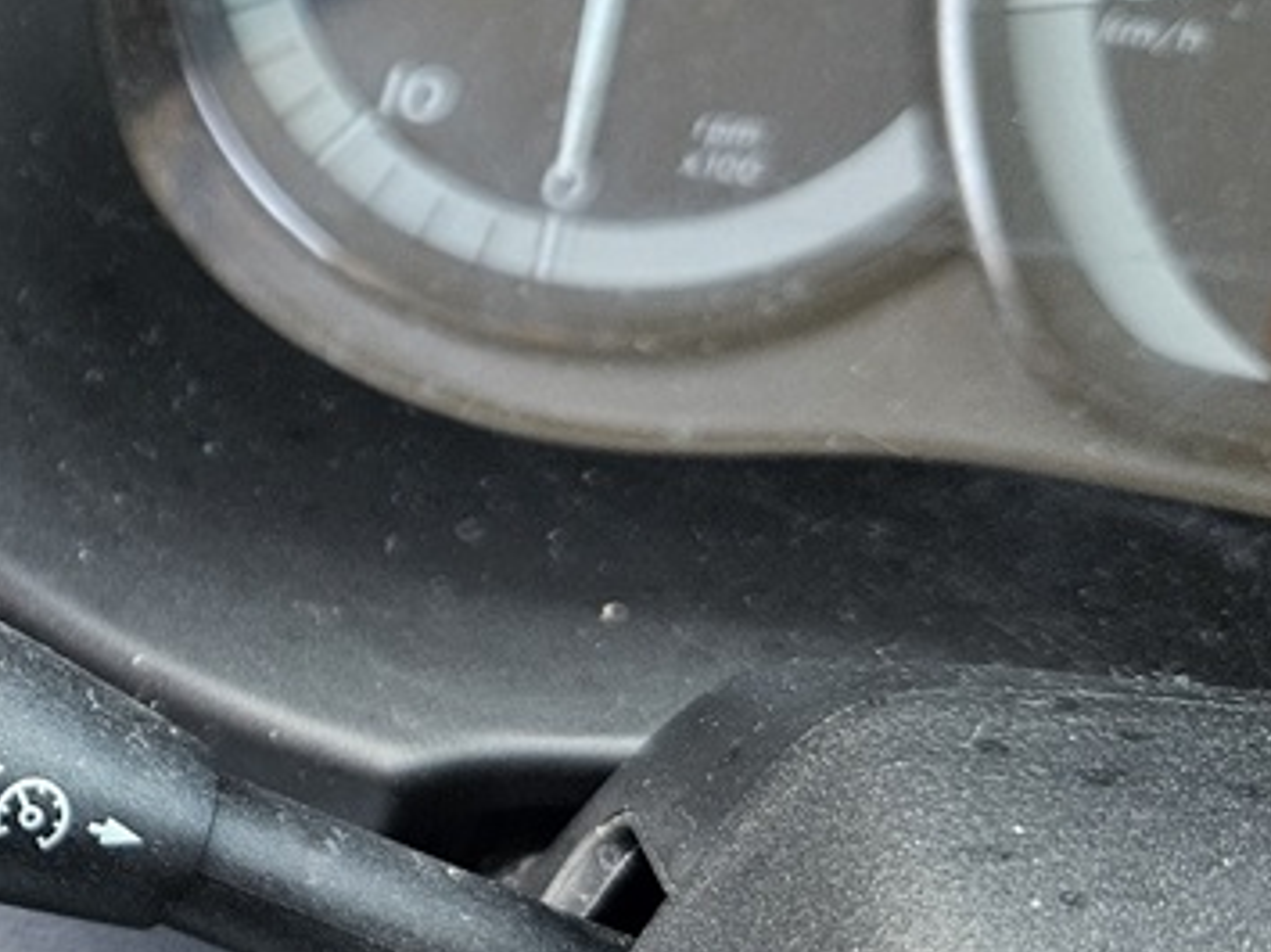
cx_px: -251
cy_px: 395
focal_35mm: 65
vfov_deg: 22.5
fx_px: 2385
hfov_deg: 26.5
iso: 500
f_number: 1.8
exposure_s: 1/100
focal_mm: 5.4
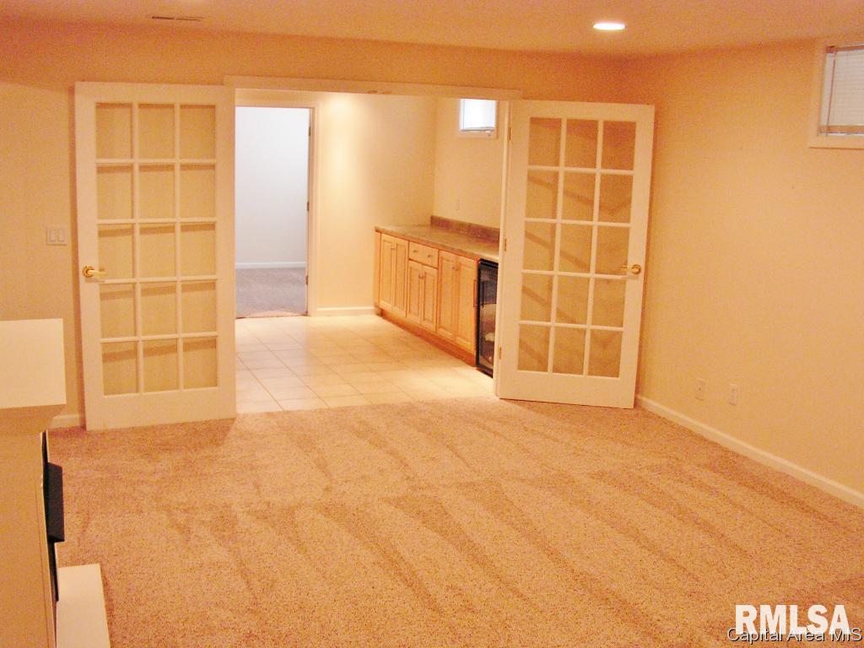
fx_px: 899
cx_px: 432
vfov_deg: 39.7
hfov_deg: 51.4
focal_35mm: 36
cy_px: 324
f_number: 3.2
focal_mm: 6
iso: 200
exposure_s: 1/20
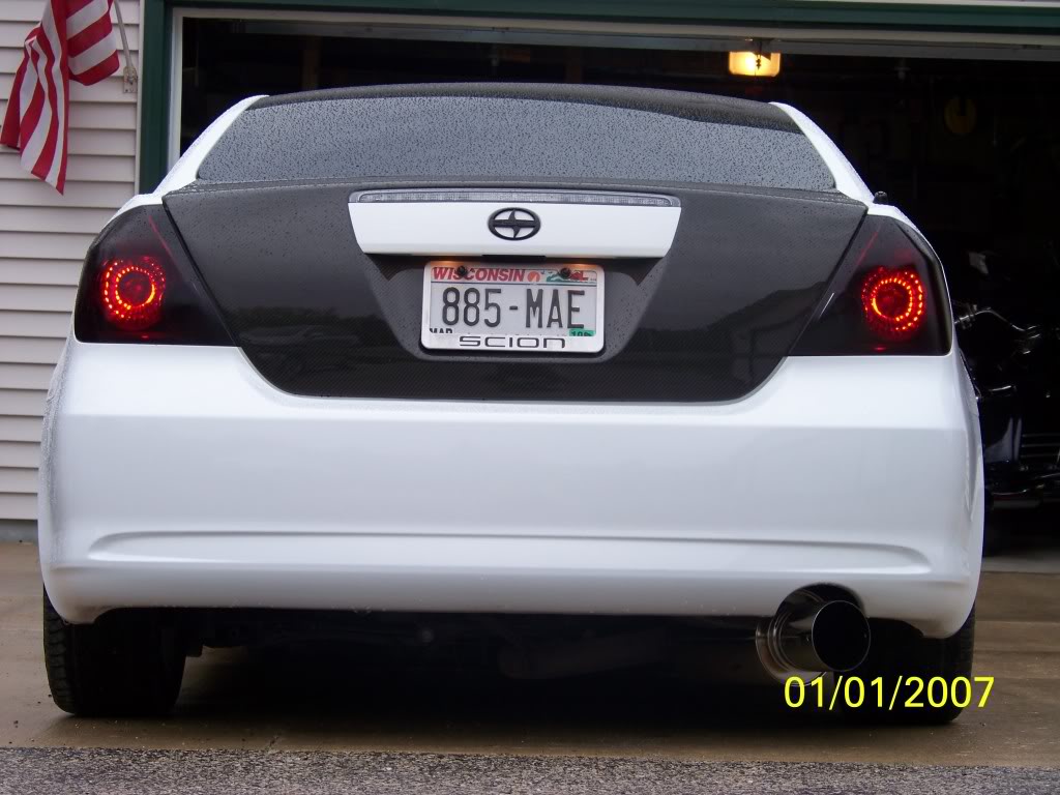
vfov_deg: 15.4
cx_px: 530
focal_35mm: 96
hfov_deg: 20.4
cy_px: 398
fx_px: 2940
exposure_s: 1/60
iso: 64
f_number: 3.2
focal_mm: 16.2
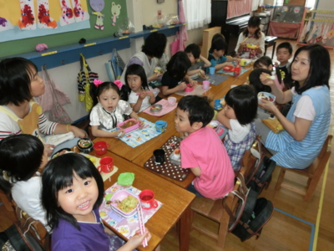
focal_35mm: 24
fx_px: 232
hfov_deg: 71.6
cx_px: 167
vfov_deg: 56.8
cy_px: 126
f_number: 3
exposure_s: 1/125
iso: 400
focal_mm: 4.24
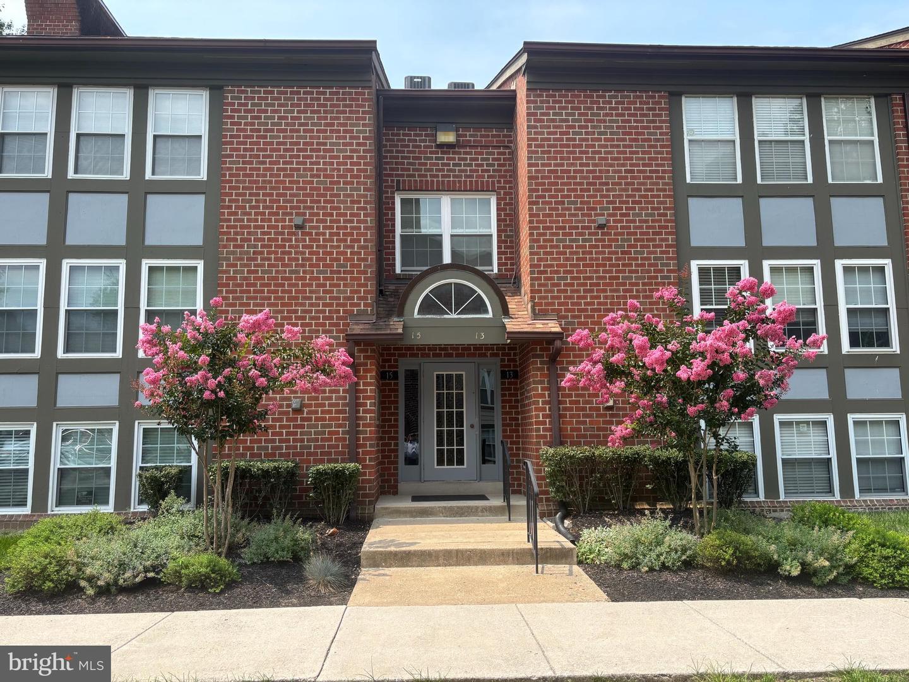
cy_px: 341
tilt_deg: +7.4
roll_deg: +0.0
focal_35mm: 26
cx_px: 454
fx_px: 683
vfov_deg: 53.1
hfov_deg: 67.3
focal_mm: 5.96
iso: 50
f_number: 1.6
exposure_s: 1/1642
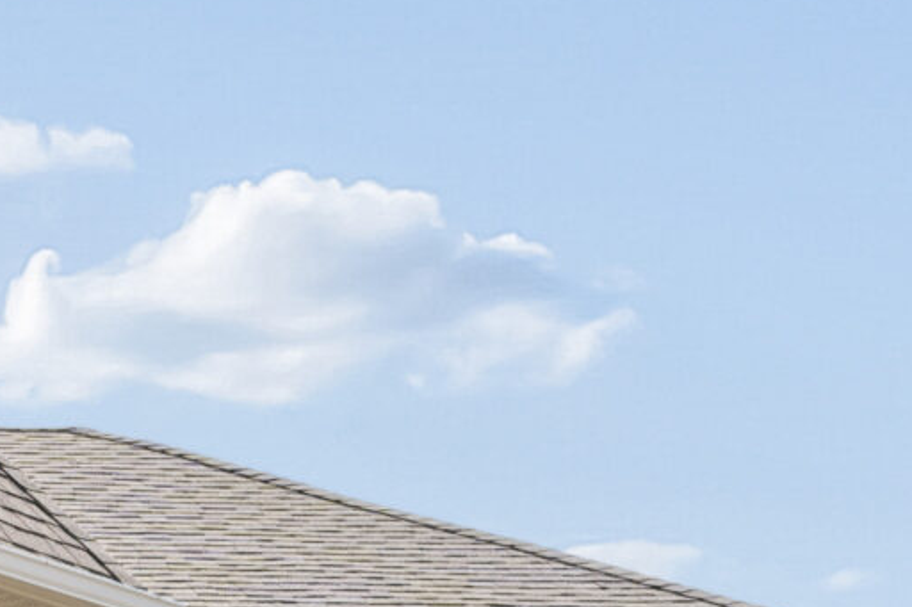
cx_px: -294
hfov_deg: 10.8
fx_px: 4685
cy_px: 1350
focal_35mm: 185
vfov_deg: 7.1
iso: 320
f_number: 6.3
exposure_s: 1/800
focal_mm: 37
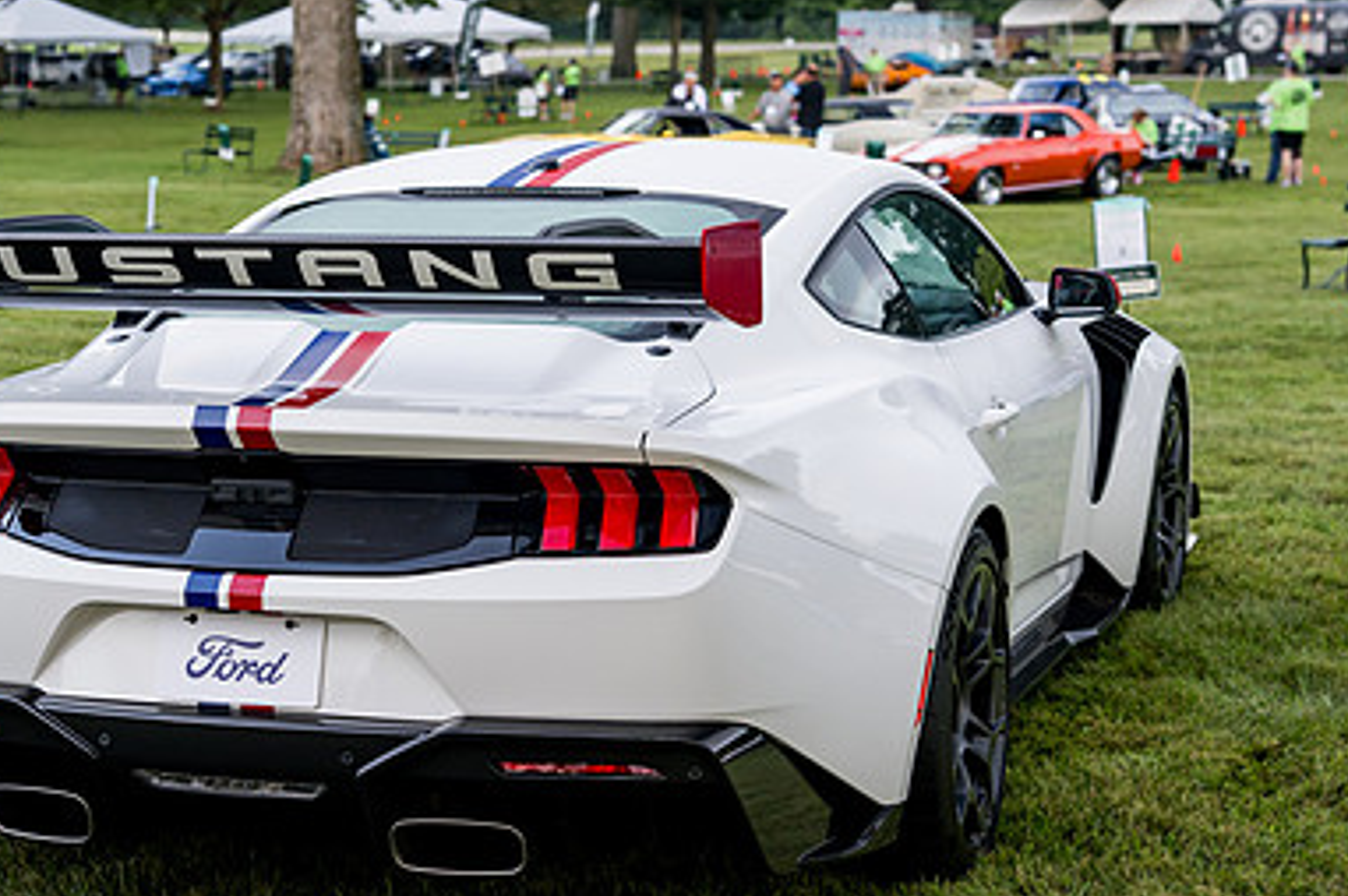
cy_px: 464
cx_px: 491
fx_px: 2843
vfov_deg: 17.9
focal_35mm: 76
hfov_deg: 26.6
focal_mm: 50
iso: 500
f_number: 4
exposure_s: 1/100
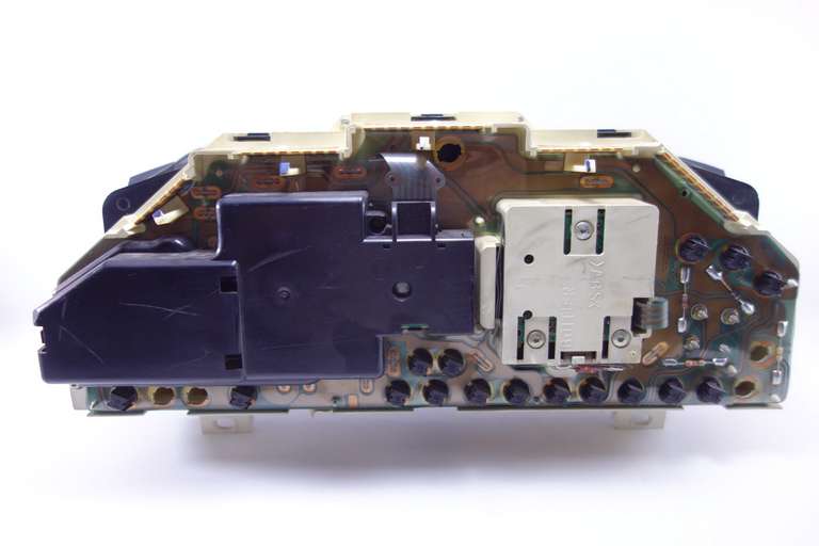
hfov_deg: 65.5
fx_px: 637
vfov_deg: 46.4
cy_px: 273
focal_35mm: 28
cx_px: 410
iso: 125
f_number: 1.8
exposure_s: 1/60
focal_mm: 10.4
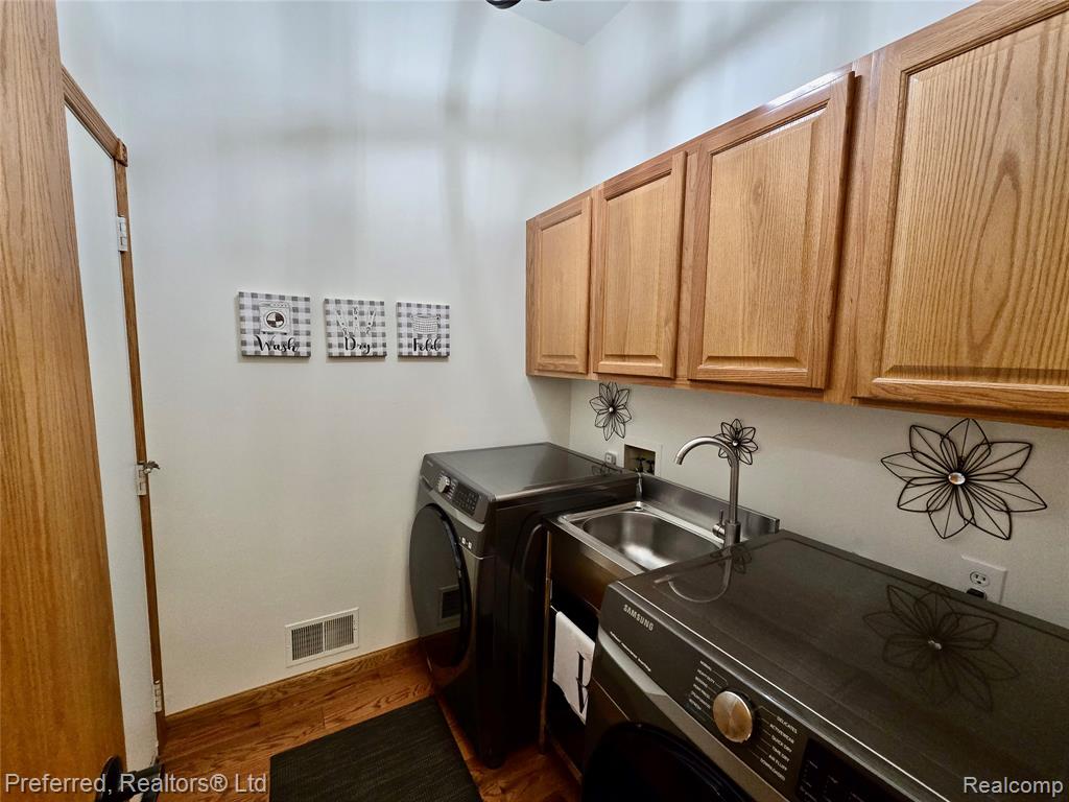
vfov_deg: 89.9
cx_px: 534
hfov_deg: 106.2
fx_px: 401
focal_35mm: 13
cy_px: 401
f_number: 2.2
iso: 320
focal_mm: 2.2
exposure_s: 1/60
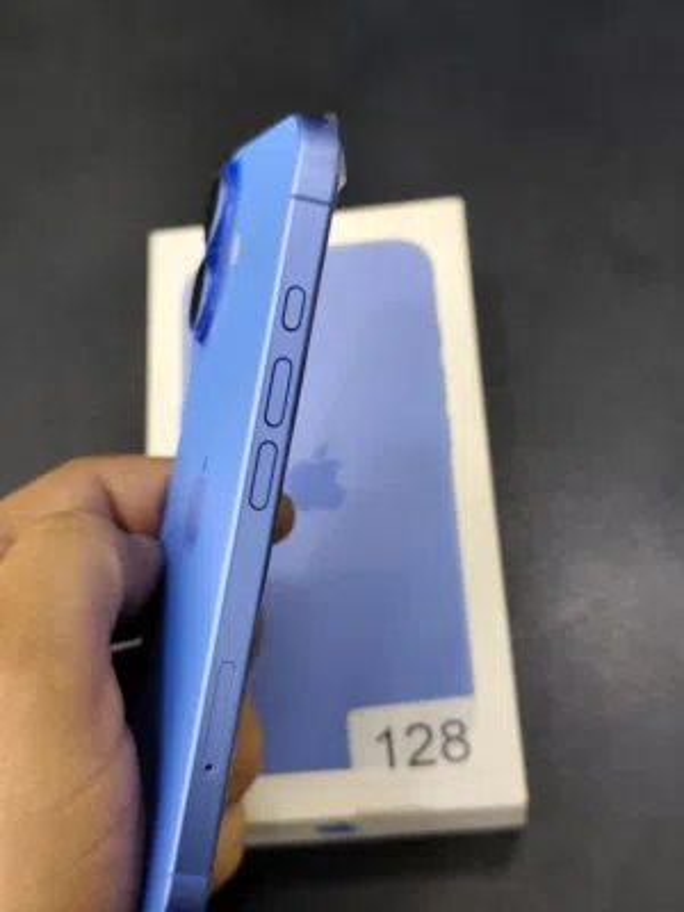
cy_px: 456
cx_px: 342
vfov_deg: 41.2
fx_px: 1212
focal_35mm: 46
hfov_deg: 31.5
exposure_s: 1/100
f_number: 1.65
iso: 160
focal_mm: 6.19
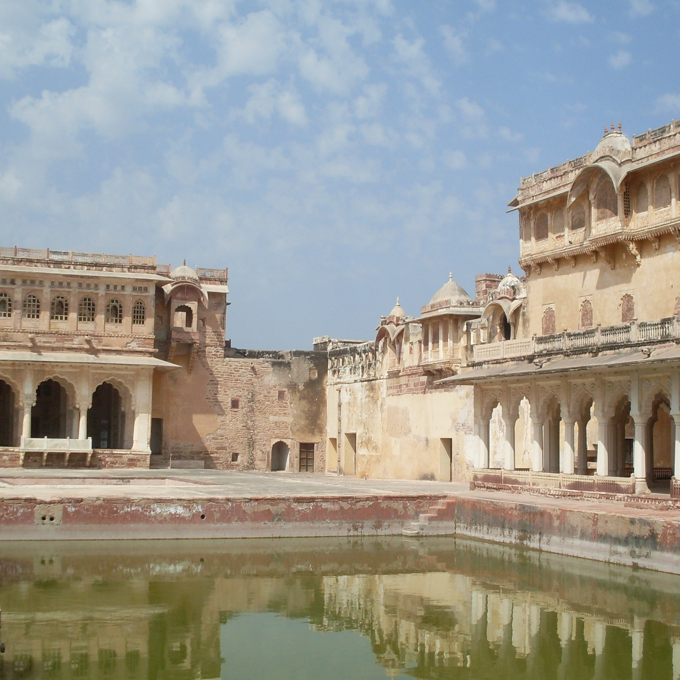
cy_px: 378
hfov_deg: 33.4
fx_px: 1133
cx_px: 370
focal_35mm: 51
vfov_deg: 33.4
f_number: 8.4
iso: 80
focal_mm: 6.3
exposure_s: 1/350
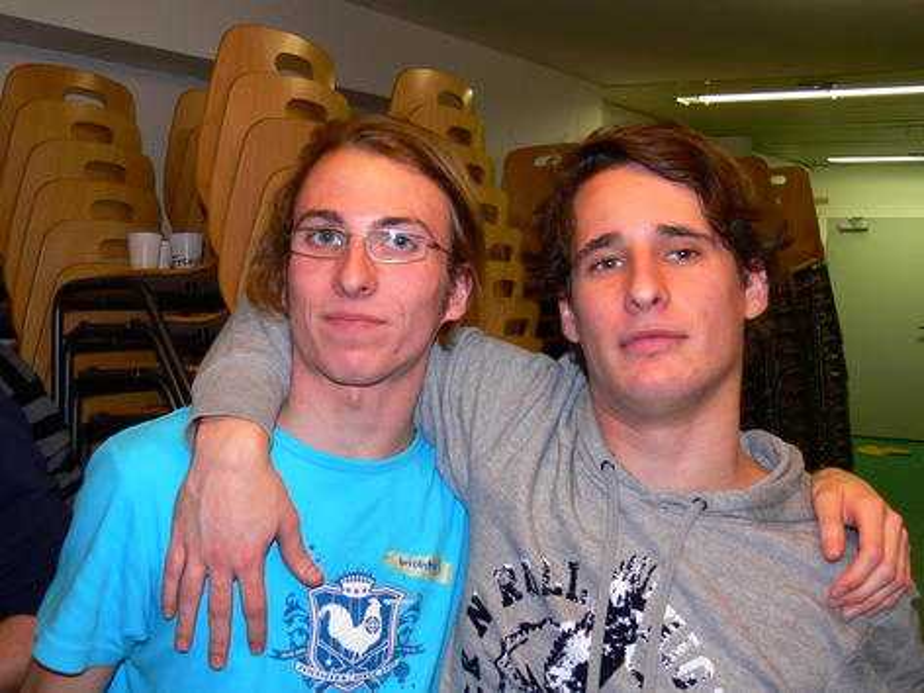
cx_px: 462
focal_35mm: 42
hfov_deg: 44.8
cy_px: 346
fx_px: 1121
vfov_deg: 34.3
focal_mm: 8.9
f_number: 2.8
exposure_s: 1/30
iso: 100
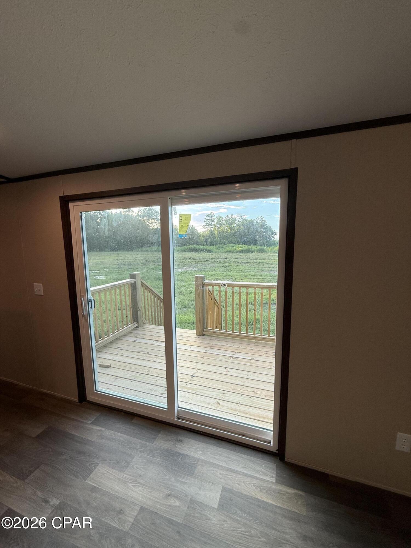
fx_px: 222
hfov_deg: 85.7
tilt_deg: -5.3
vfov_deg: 102.1
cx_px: 206
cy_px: 274
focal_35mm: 14
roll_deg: +0.1
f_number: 2.2
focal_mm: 2.22
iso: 64
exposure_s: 1/120
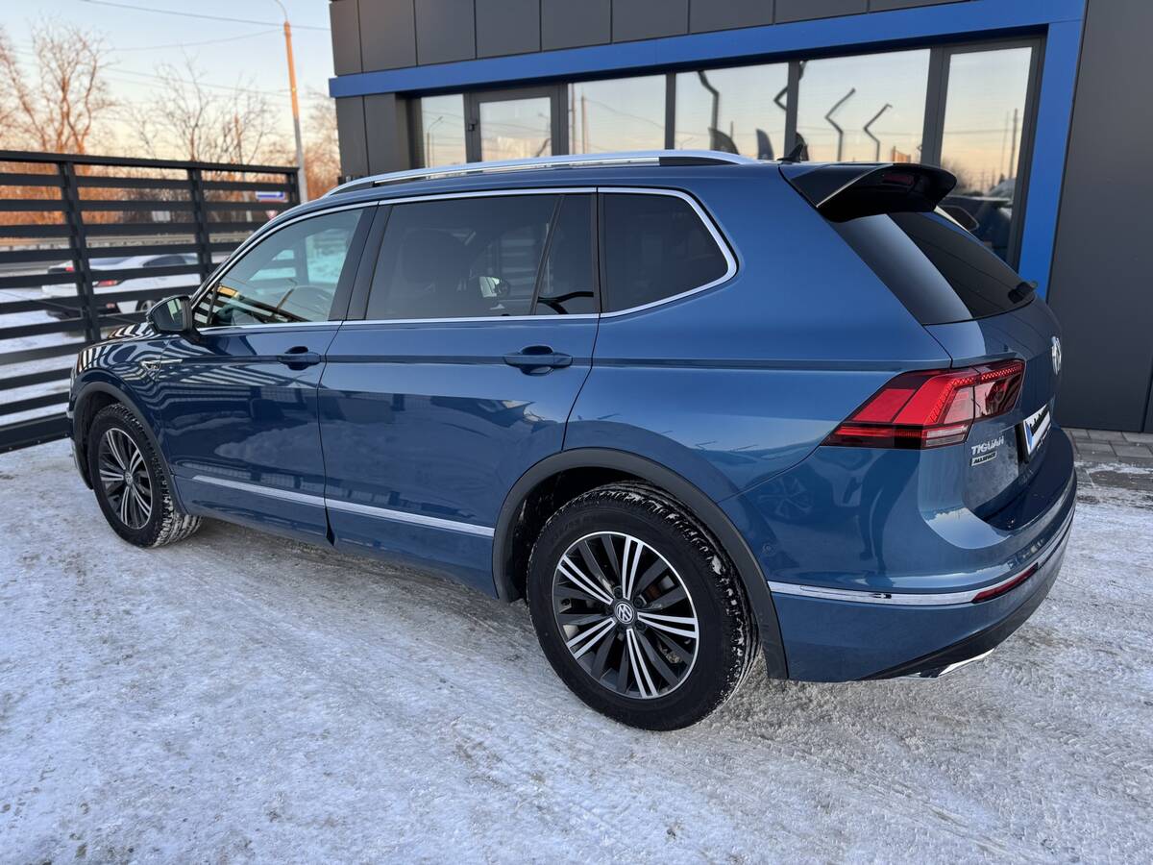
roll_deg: +0.5
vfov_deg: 56.8
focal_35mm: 24
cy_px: 432
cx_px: 576
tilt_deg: -15.2
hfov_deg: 71.6
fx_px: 799
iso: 64
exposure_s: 1/170
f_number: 1.78
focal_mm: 6.76
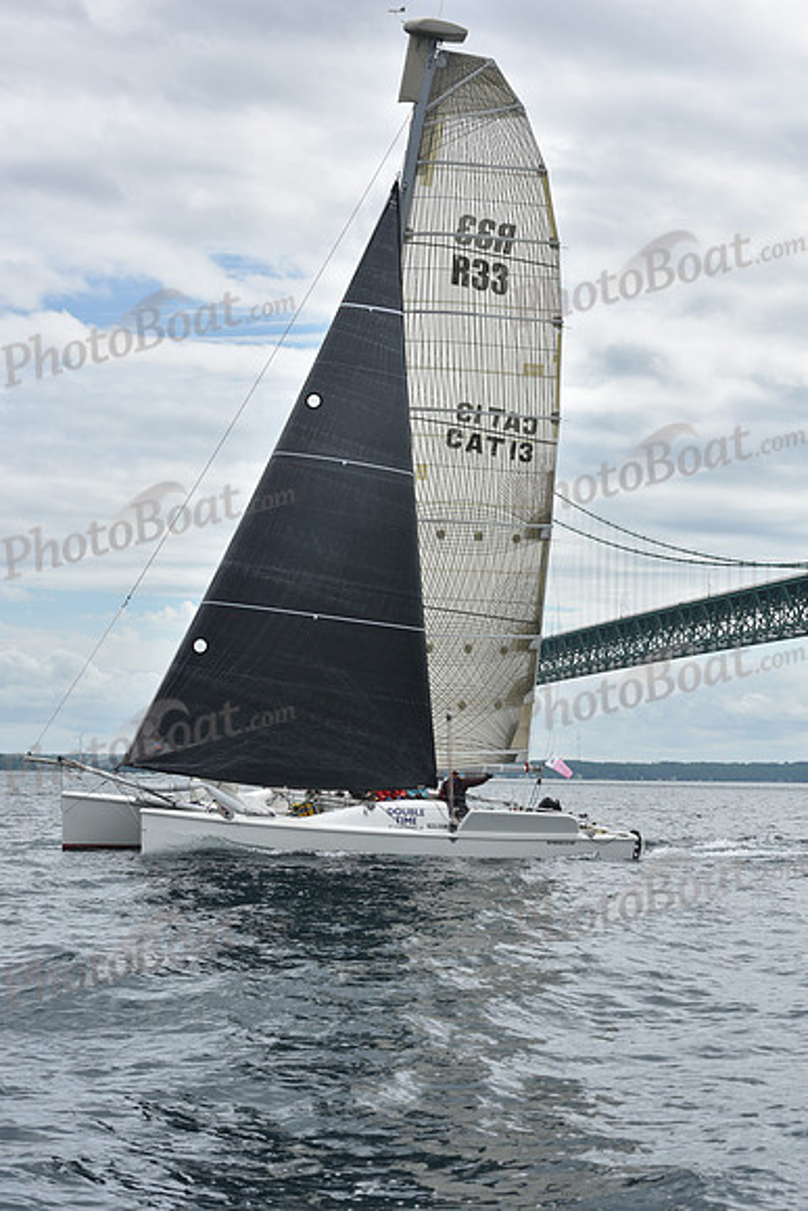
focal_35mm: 70
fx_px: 2355
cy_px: 606
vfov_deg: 28.8
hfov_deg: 19.5
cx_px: 404
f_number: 9
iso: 250
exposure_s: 1/800
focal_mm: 70
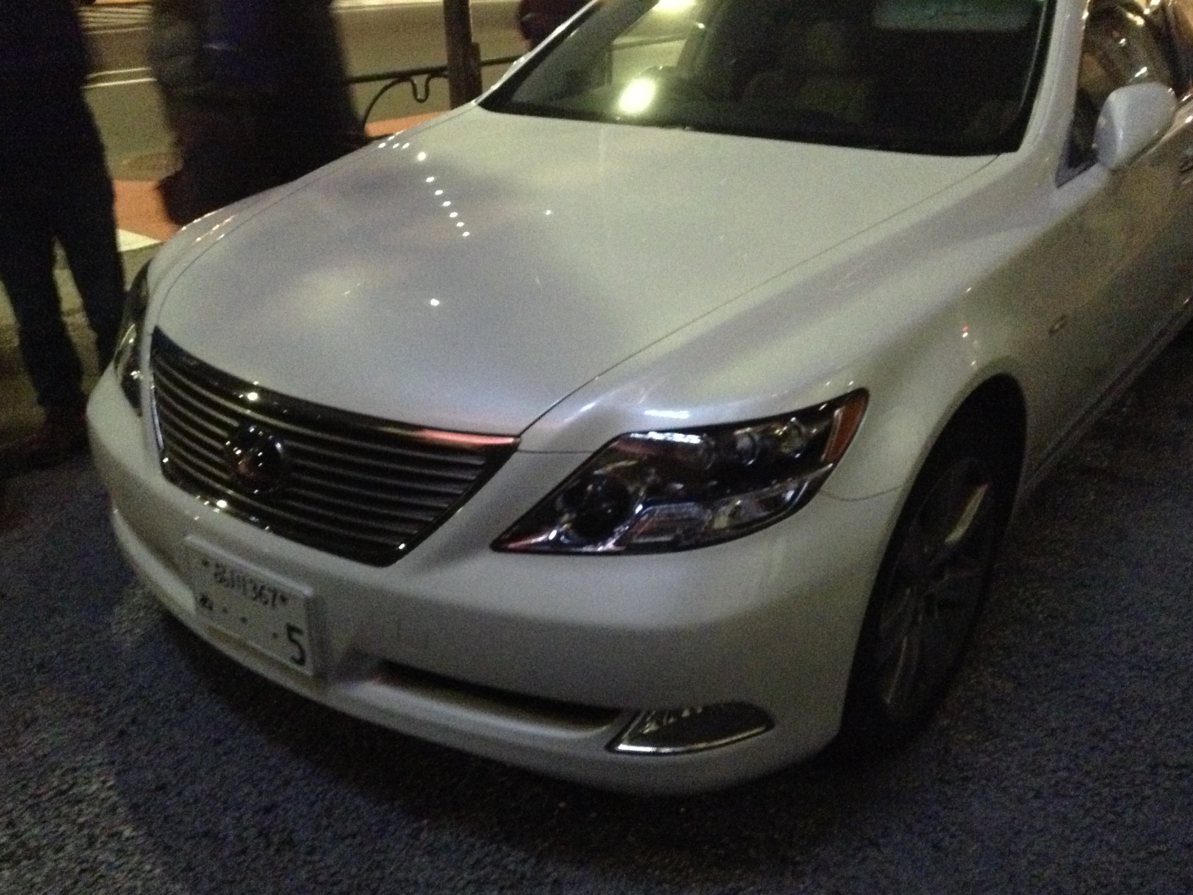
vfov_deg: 41.8
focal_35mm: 34
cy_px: 457
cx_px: 605
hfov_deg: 54.0
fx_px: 1172
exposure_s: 1/15
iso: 640
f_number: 2.4
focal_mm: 3.3
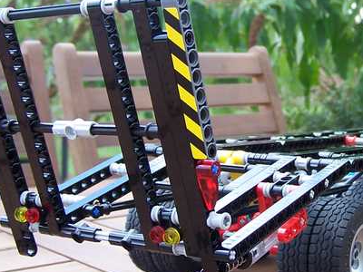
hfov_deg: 25.4
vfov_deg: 19.4
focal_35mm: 76
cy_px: 107
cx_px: 267
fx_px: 797
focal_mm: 6.3
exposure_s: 1/250
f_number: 2.8
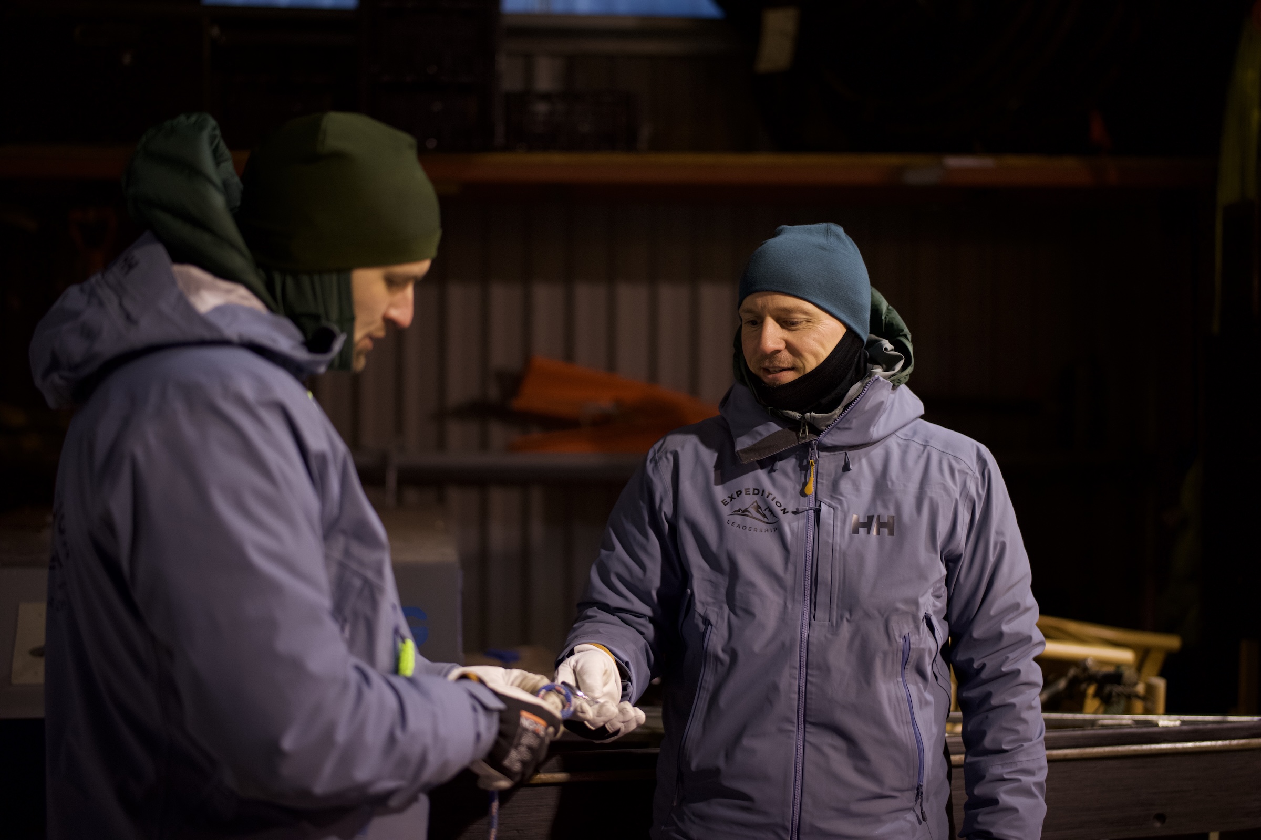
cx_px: 630
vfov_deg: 27.0
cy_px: 420
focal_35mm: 50
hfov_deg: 39.6
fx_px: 1751
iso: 1250
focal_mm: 50
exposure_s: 1/160
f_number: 1.4
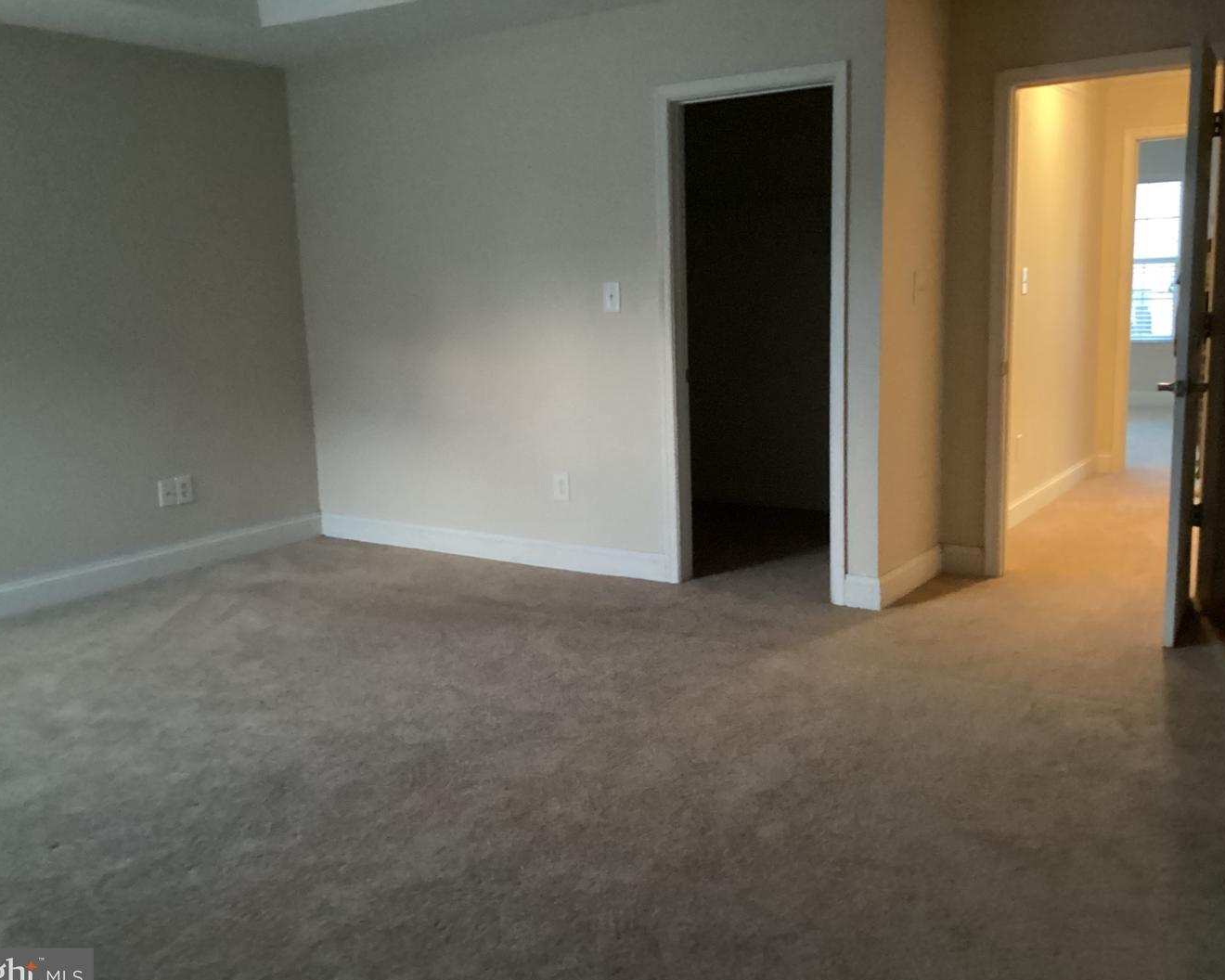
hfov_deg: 54.2
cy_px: 500
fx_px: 1196
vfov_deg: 44.5
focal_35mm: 33
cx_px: 599
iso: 800
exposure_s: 1/24
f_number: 2.4
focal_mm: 3.3
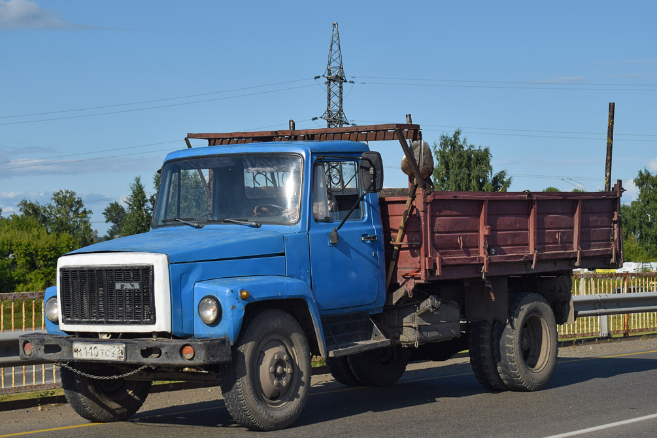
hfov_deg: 25.2
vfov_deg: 16.9
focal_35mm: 81
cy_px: 197
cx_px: 306
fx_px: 1471
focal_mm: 45
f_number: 7.1
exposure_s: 1/1600
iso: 200
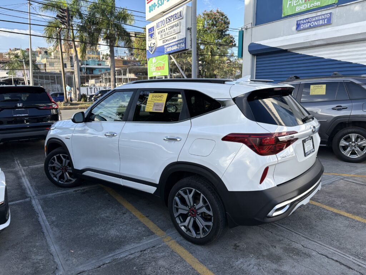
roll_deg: +0.6
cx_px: 183
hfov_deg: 67.3
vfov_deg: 53.1
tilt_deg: -7.3
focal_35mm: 26
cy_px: 138
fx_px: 275
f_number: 1.6
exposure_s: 1/1048
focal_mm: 5.96
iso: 50
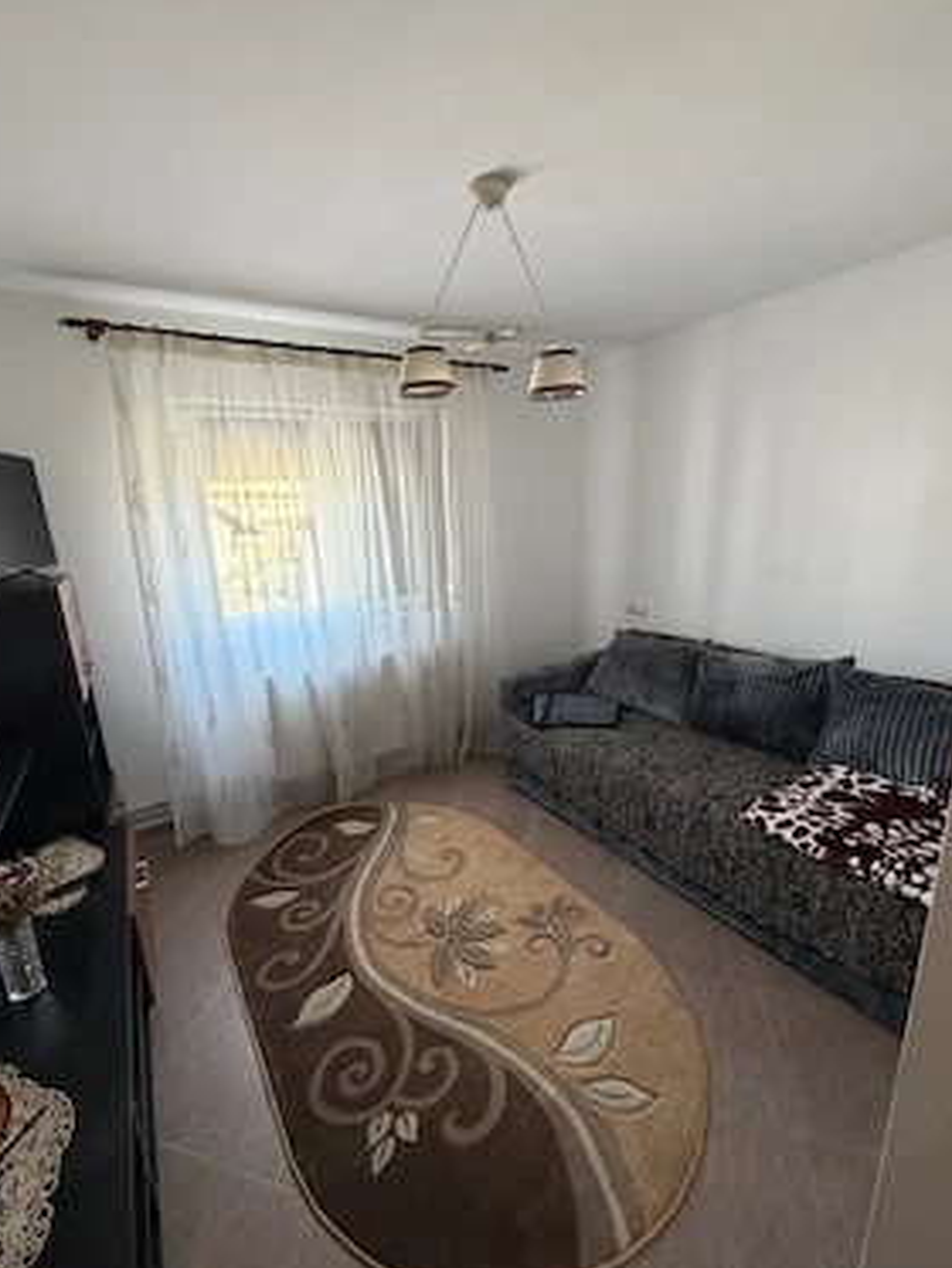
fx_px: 550
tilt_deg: -13.5
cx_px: 456
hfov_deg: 81.7
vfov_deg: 98.2
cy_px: 639
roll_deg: +2.4
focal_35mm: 15
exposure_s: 1/50
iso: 250
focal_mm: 2.22
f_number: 2.2
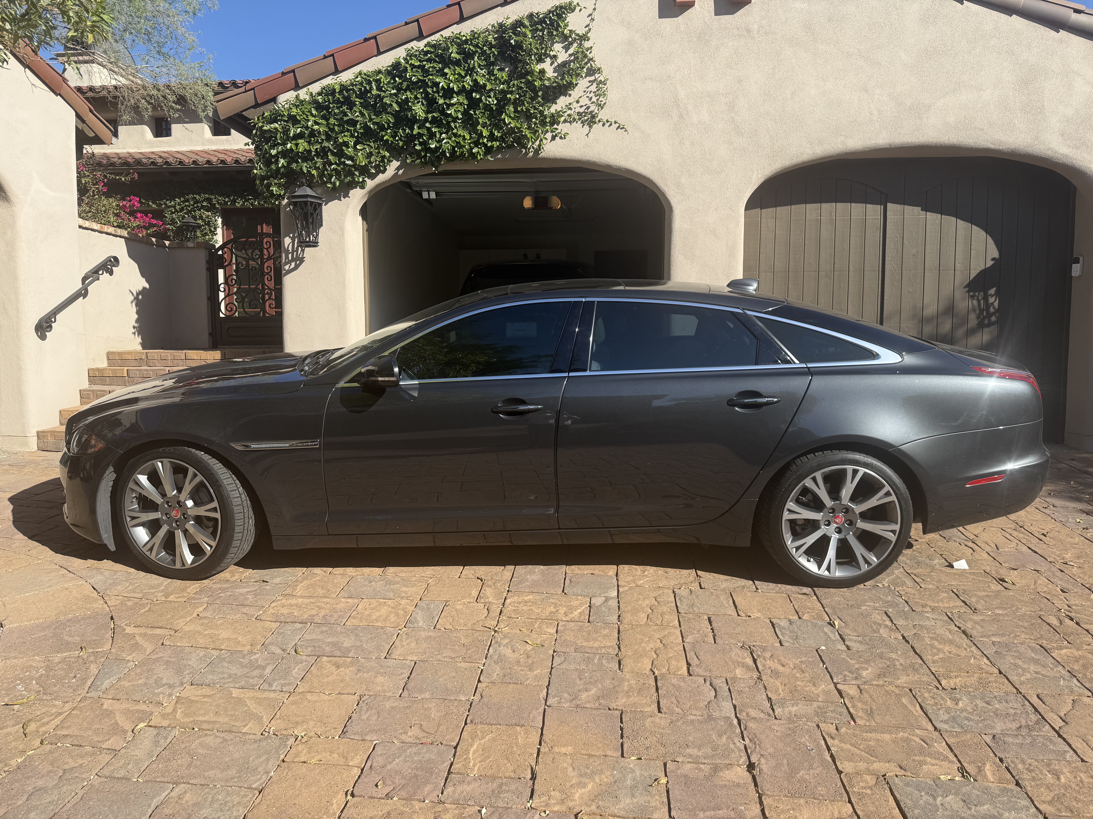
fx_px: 758
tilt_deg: -4.5
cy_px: 410
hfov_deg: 71.6
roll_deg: +0.1
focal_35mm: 24
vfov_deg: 56.8
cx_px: 546
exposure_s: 1/3021
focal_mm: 6.76
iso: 80
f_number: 1.78
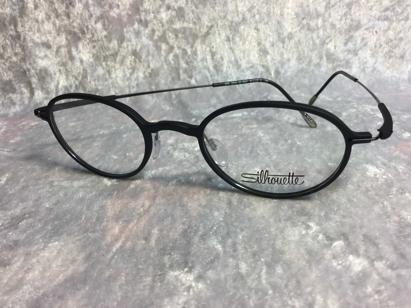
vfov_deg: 44.2
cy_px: 149
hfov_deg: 56.8
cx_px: 208
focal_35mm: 32
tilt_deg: -30.4
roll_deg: +0.4
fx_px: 380
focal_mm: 3.3
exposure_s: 1/33
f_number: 2.4
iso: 25
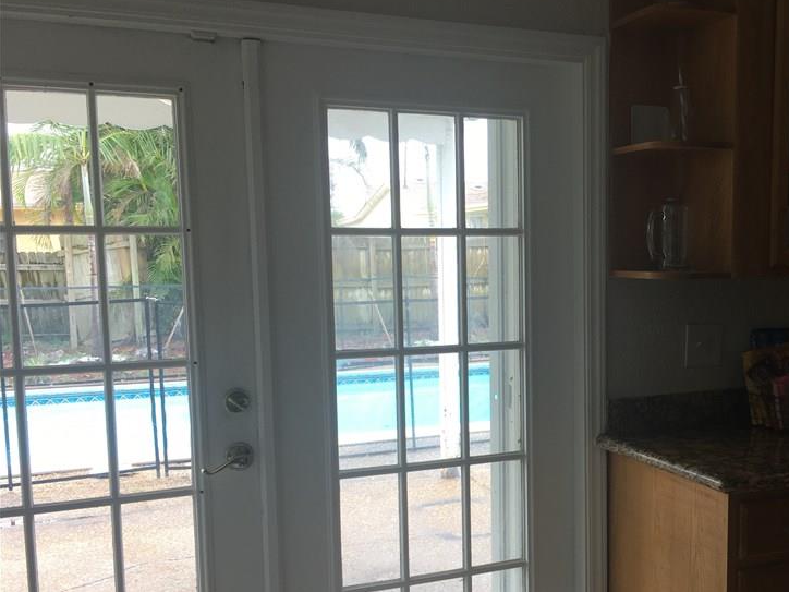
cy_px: 351
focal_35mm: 41
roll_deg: +0.8
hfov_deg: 44.7
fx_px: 935
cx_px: 557
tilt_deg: -5.1
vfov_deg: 35.0
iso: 25
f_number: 2.2
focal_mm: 4.15
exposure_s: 1/100
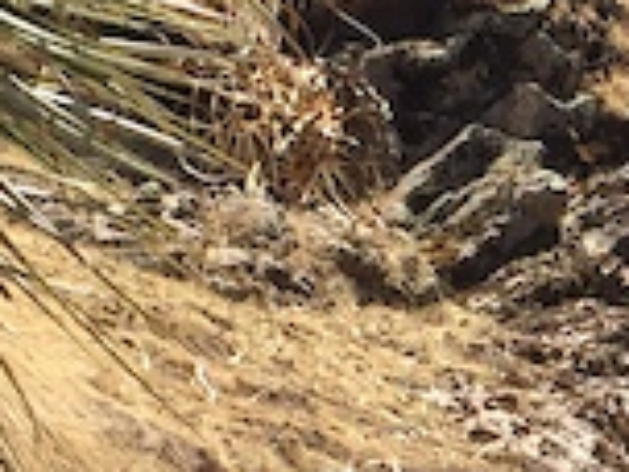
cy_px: 609
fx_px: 3543
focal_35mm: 195
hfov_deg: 10.0
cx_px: 795
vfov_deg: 7.5
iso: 32
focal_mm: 4.15
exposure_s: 1/1041
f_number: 2.2
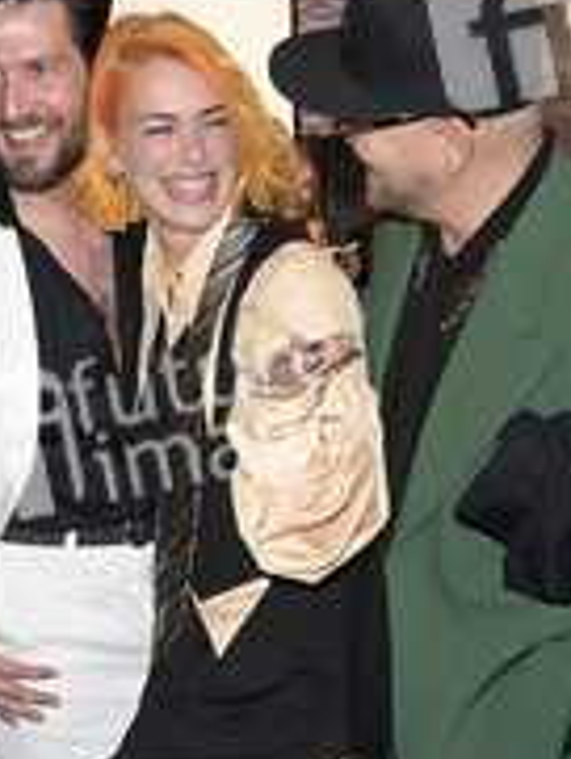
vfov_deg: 26.4
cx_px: 260
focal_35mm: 72
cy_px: 642
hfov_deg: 20.5
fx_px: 1582
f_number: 5.6
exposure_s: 1/40
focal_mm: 34
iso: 1600
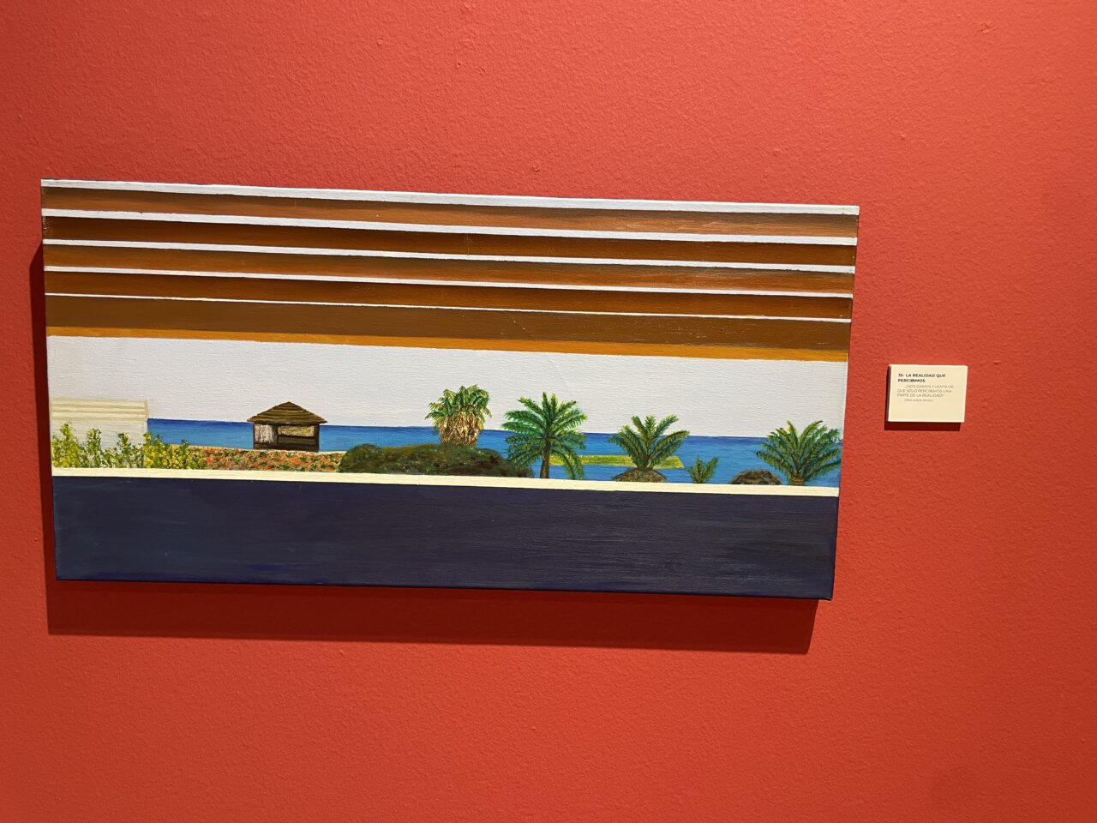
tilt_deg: -4.2
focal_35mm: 26
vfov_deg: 53.1
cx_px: 548
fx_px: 824
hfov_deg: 67.3
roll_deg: -1.6
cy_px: 412
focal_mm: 4.2
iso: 100
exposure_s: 1/50
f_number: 1.6
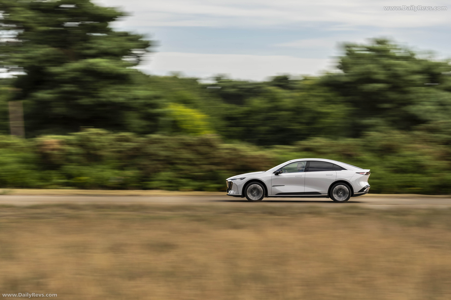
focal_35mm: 154
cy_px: 150
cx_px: 226
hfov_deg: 13.3
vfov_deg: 8.9
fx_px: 1929
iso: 50
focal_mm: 154
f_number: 11
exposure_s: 1/40
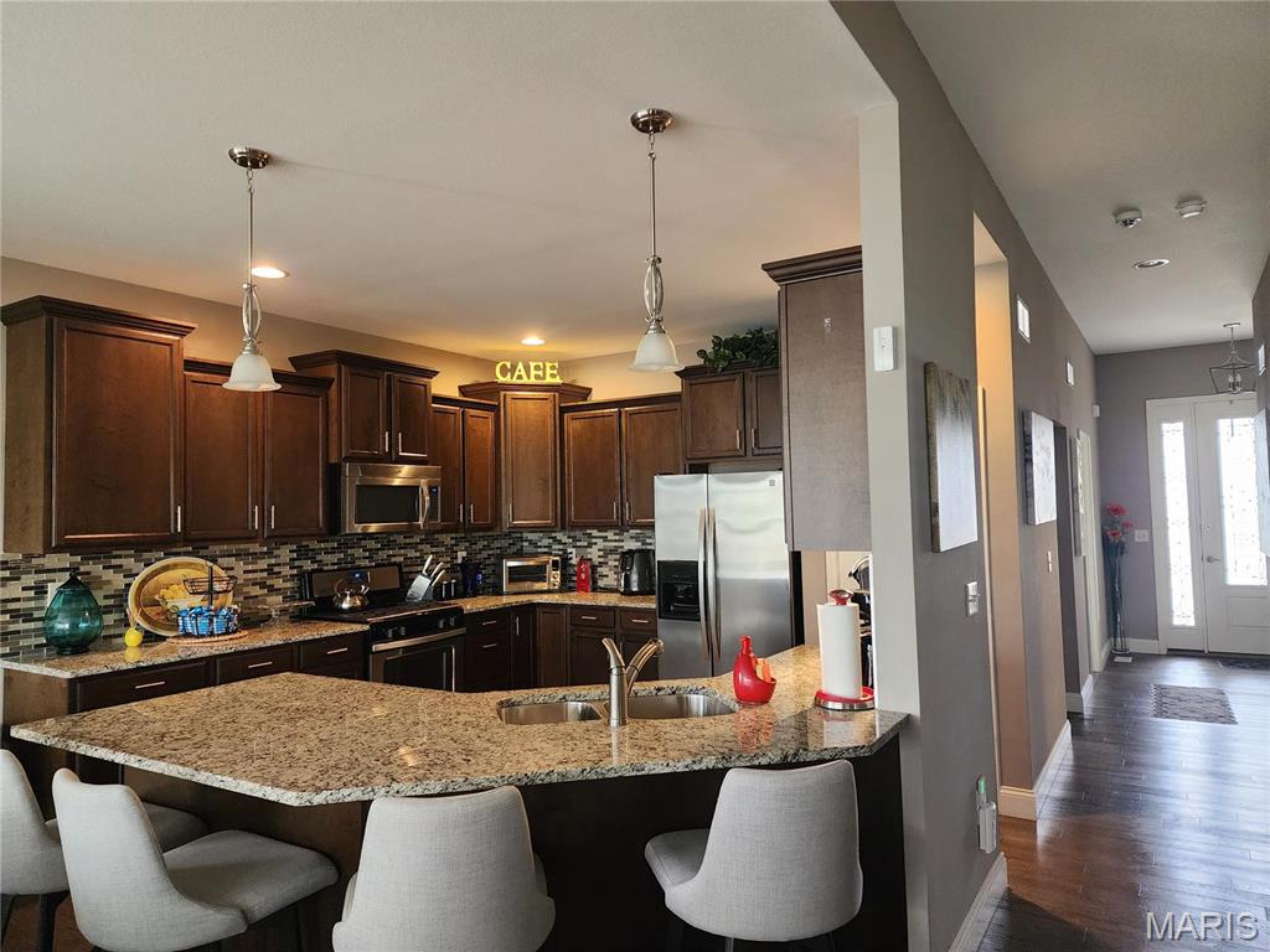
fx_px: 844
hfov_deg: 73.9
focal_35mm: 23
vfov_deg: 58.9
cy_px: 476
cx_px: 635
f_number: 1.8
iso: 800
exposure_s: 1/120
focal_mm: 6.4
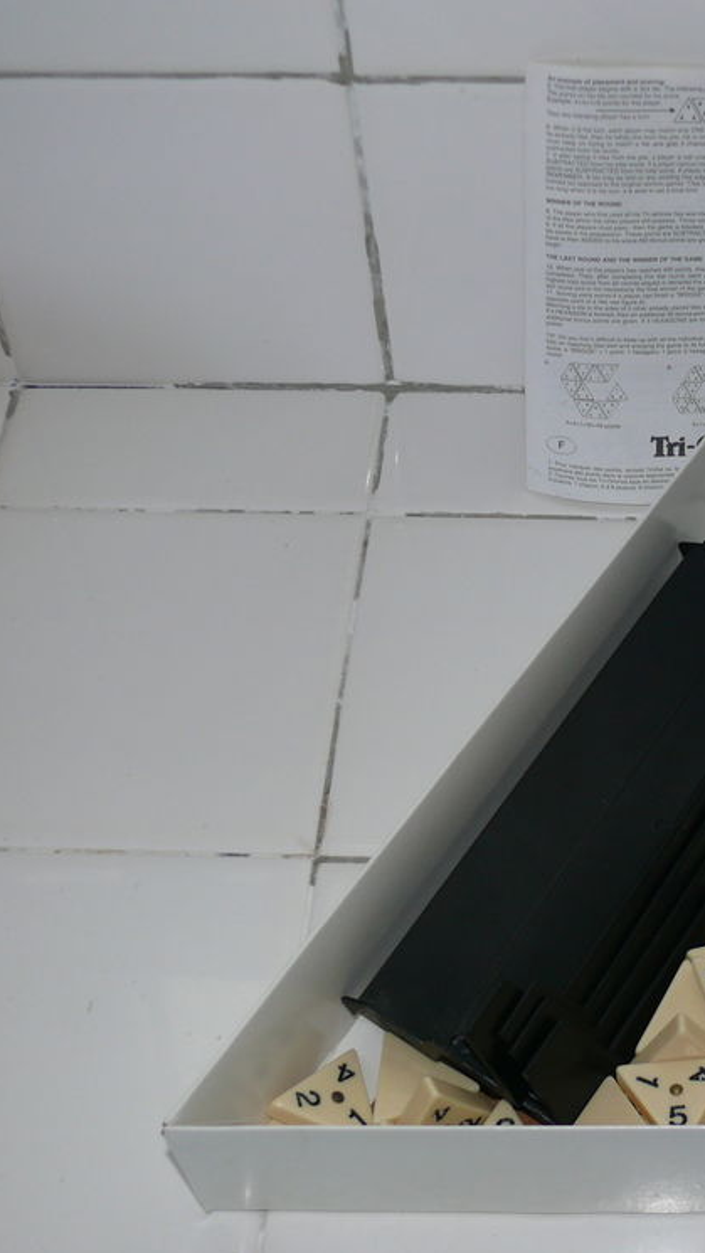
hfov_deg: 20.2
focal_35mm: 57
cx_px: 750
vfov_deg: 36.6
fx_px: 1895
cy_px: 629
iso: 100
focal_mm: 8.1
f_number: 2.8
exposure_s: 1/30
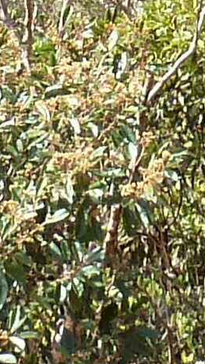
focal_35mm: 237
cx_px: -65
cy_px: -726
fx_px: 2289
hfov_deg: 5.1
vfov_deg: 7.9
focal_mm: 4.1
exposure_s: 1/125
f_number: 4
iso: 80
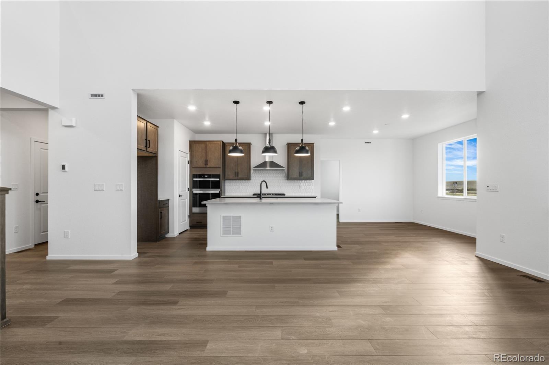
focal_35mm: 16
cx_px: 274
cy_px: 182
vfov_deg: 73.7
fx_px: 244
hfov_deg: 96.7
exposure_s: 1/4
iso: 160
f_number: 16
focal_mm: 16
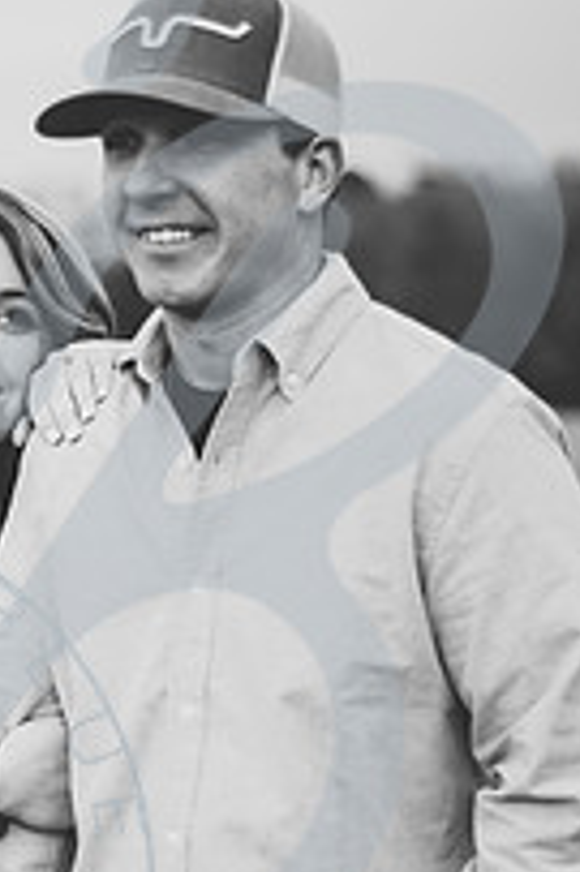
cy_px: 563
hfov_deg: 12.1
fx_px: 2687
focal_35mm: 111
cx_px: -52
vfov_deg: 18.4
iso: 320
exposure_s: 1/250
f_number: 1.8
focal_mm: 50
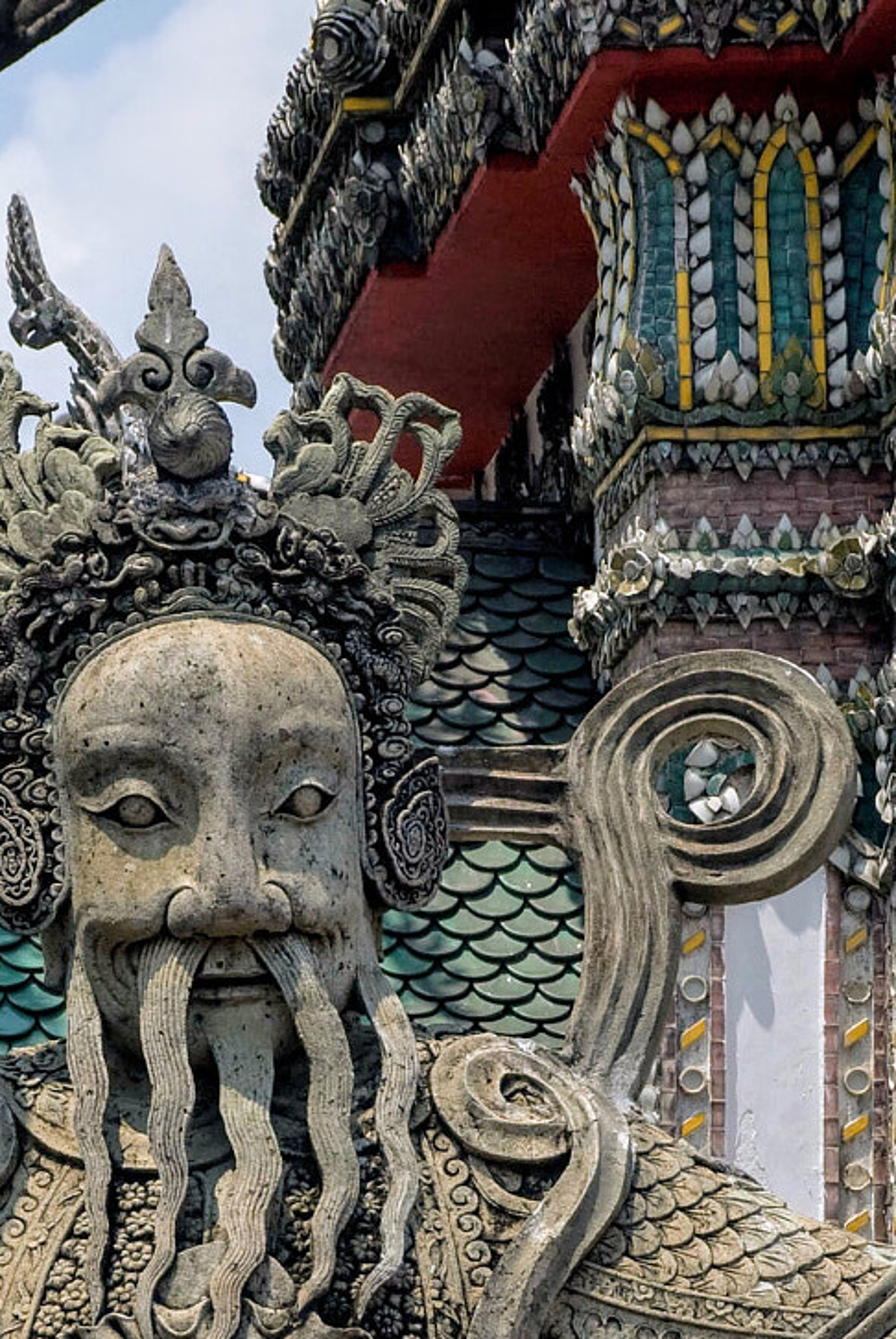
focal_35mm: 248
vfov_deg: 8.3
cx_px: 266
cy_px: 1271
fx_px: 9235
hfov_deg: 5.6
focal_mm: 75
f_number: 7.1
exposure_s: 1/800
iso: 160
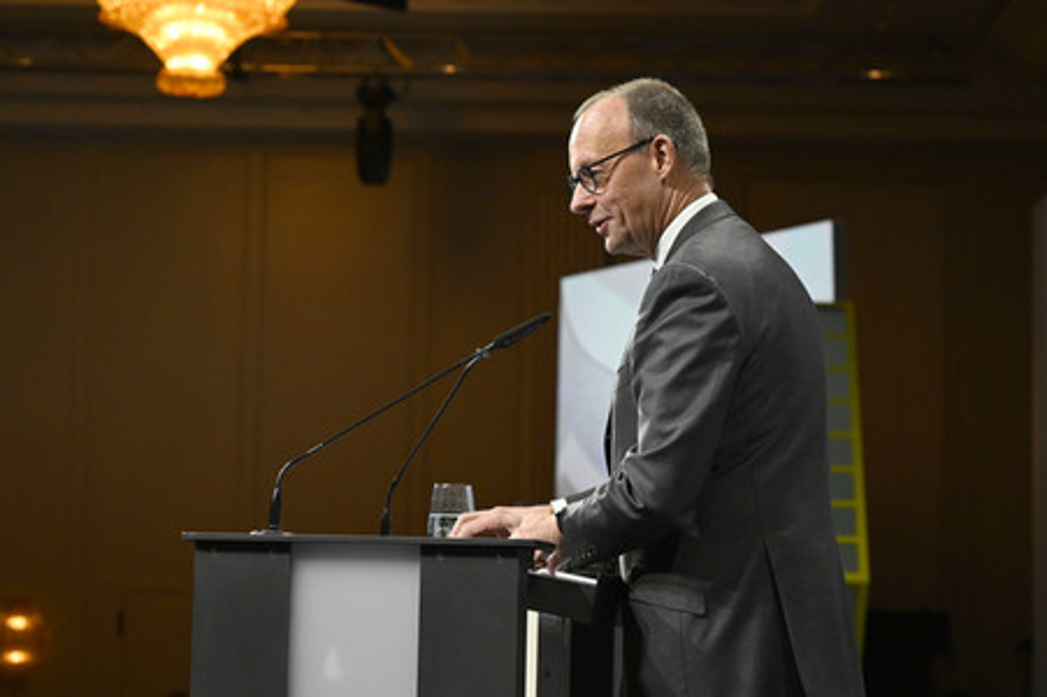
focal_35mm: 91
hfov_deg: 22.4
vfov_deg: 15.0
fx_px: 2645
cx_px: 524
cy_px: 348
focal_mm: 91
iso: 3200
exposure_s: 1/800
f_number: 5
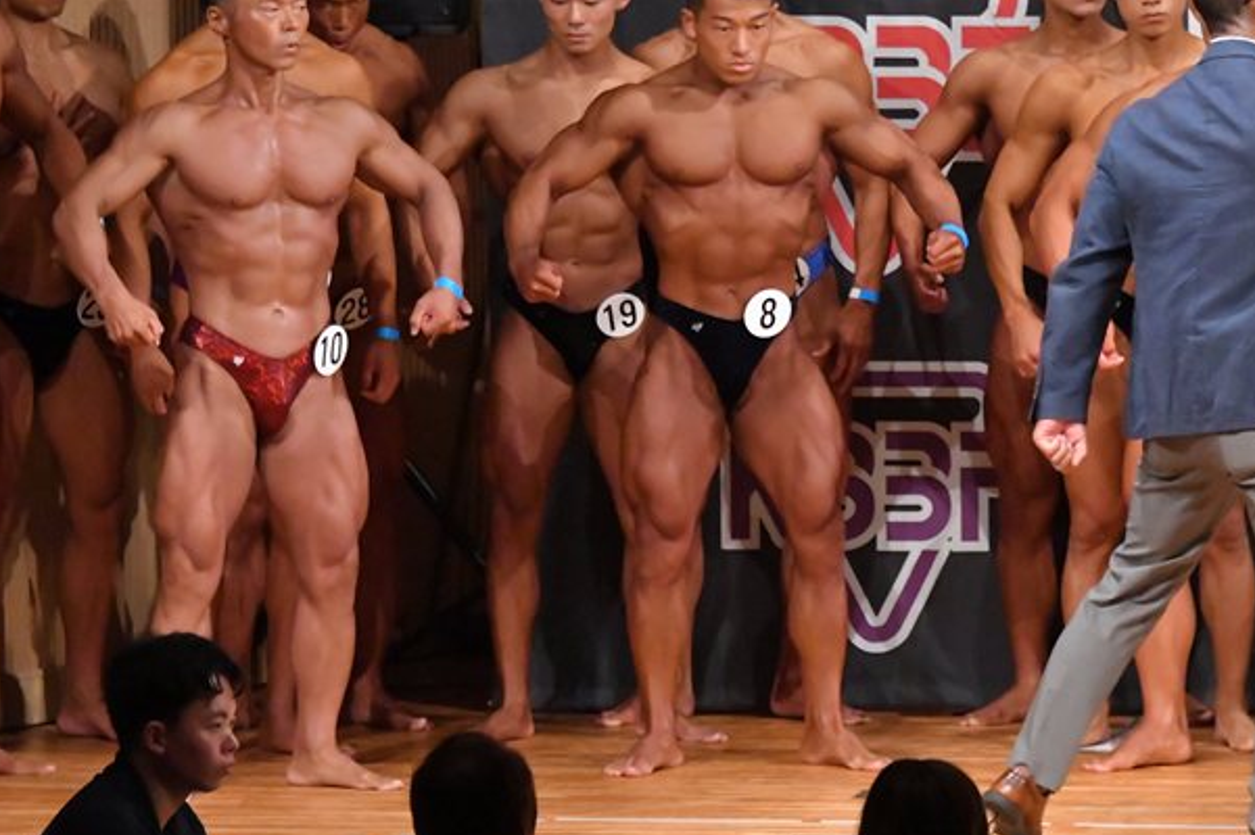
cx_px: 642
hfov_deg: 5.9
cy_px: 403
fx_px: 12125
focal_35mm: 348
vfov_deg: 3.9
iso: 12800
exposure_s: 1/400
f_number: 5.6
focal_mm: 180
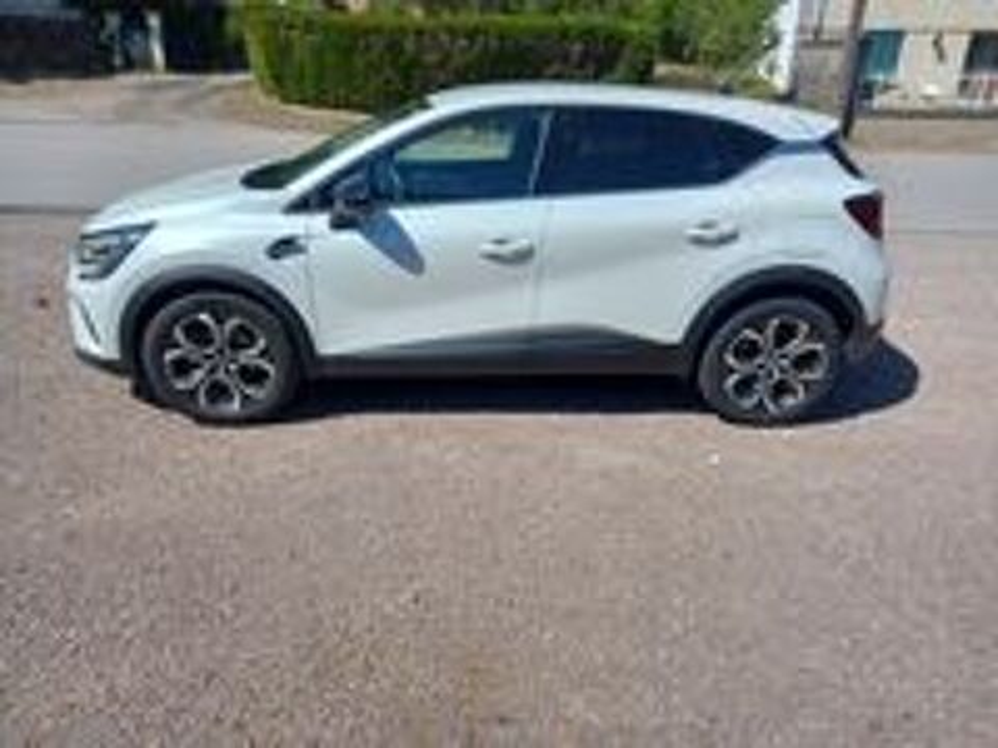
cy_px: 374
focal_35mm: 25
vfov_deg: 54.9
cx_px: 499
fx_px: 721
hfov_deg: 69.4
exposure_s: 1/1058
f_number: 2
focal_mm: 4.6
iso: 25
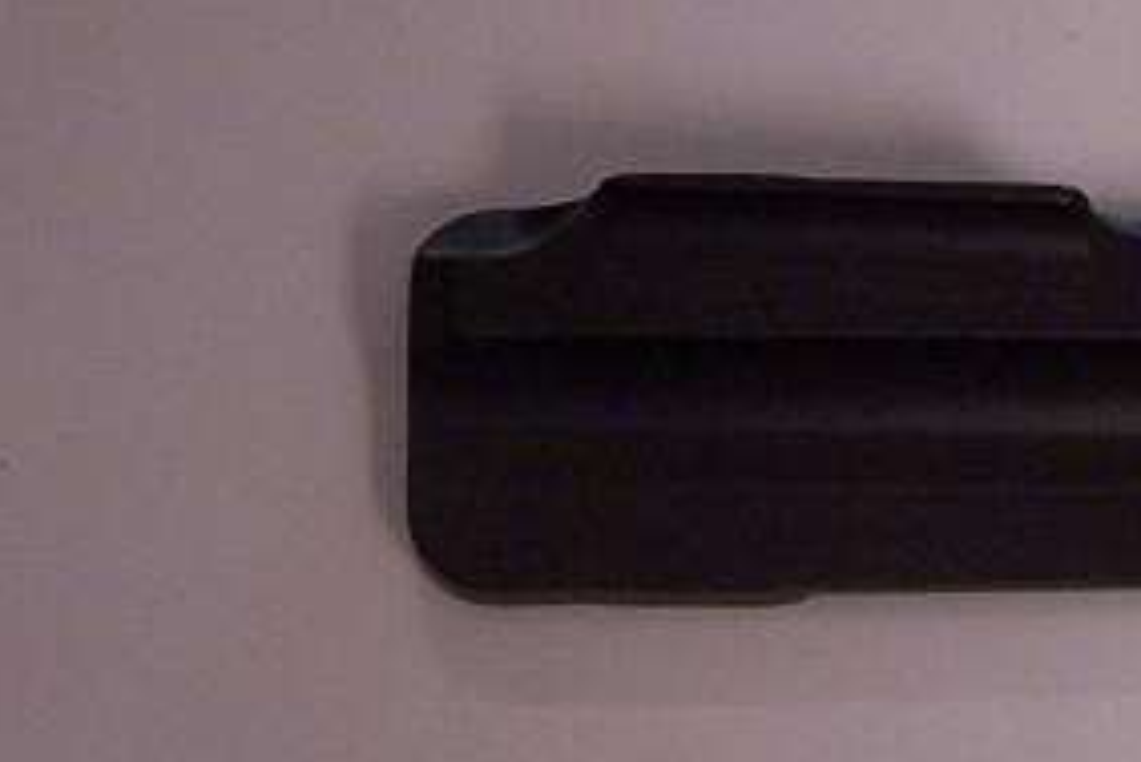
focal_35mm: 143
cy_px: 379
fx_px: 4534
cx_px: 1024
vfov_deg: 9.6
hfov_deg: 14.2
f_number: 2.8
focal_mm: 6.3
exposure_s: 1/20
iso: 140
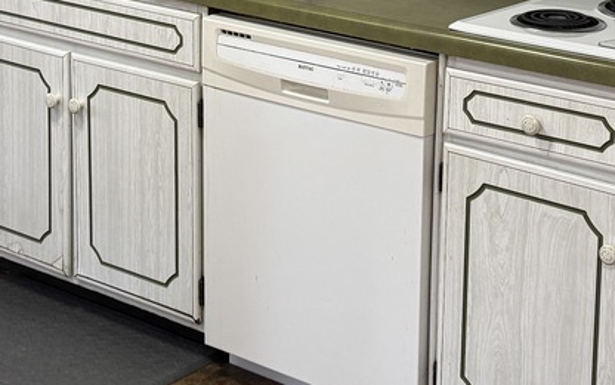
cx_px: 340
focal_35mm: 88
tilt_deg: -12.2
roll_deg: -1.8
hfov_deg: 23.5
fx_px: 1475
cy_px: -16
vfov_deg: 14.6
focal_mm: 6.76
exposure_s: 1/60
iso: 160
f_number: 1.78
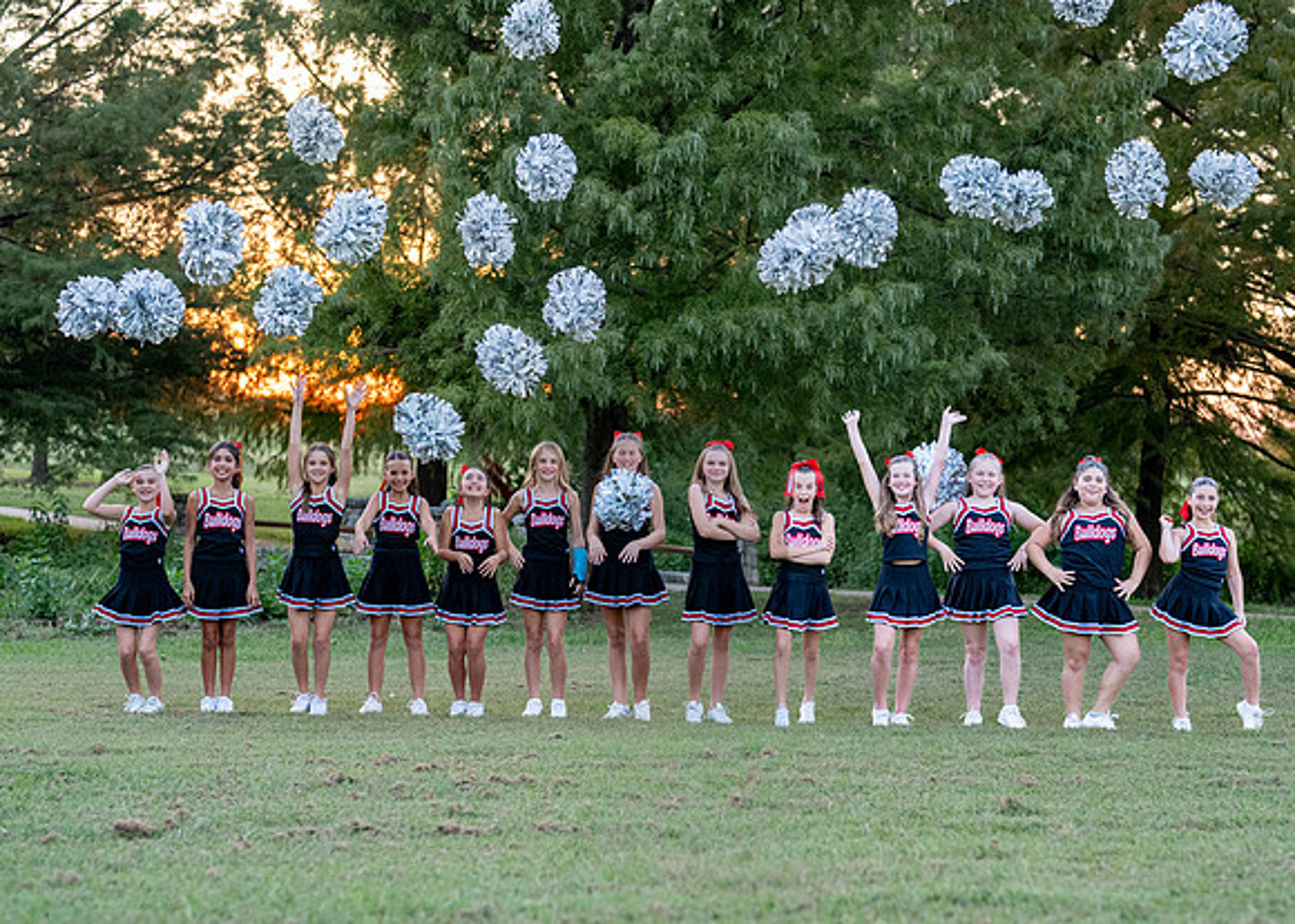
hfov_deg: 29.4
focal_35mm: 67
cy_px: 588
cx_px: 694
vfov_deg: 21.2
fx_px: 2463
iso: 1600
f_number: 2.2
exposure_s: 1/1000
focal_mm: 50
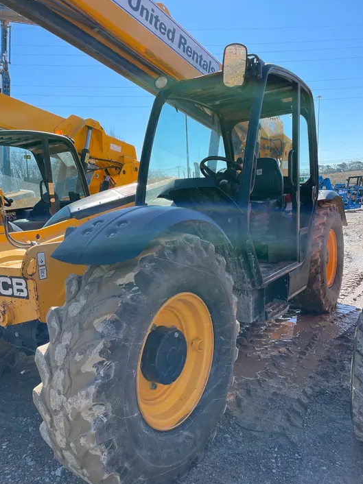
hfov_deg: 51.3
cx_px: 178
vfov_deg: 65.3
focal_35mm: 27
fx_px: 378
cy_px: 250
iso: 50
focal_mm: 4.2
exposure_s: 1/2020
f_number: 1.6
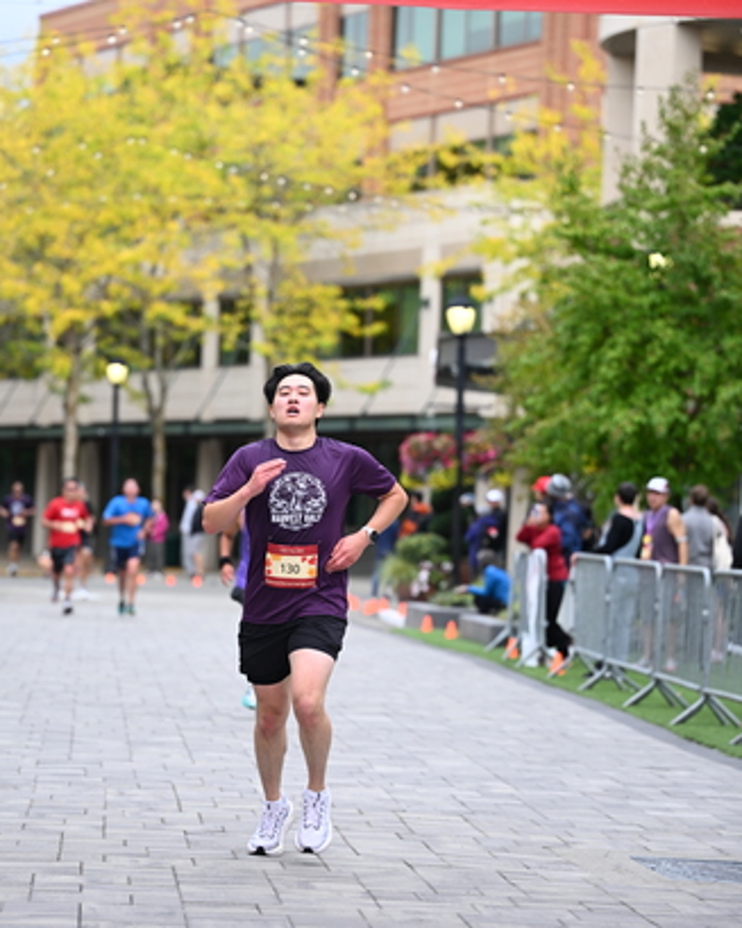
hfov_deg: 11.9
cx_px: 344
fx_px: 3570
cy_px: 438
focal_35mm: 130
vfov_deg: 14.8
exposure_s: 1/2000
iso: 640
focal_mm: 103
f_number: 2.8
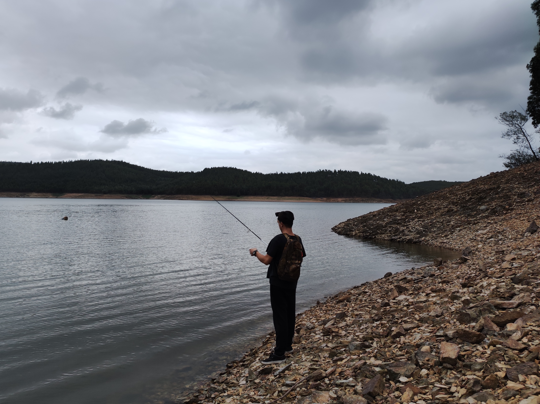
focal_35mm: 18
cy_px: 199
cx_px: 254
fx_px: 281
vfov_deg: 71.5
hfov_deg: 87.7
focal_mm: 4.74
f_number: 1.79
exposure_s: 1/50
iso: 188
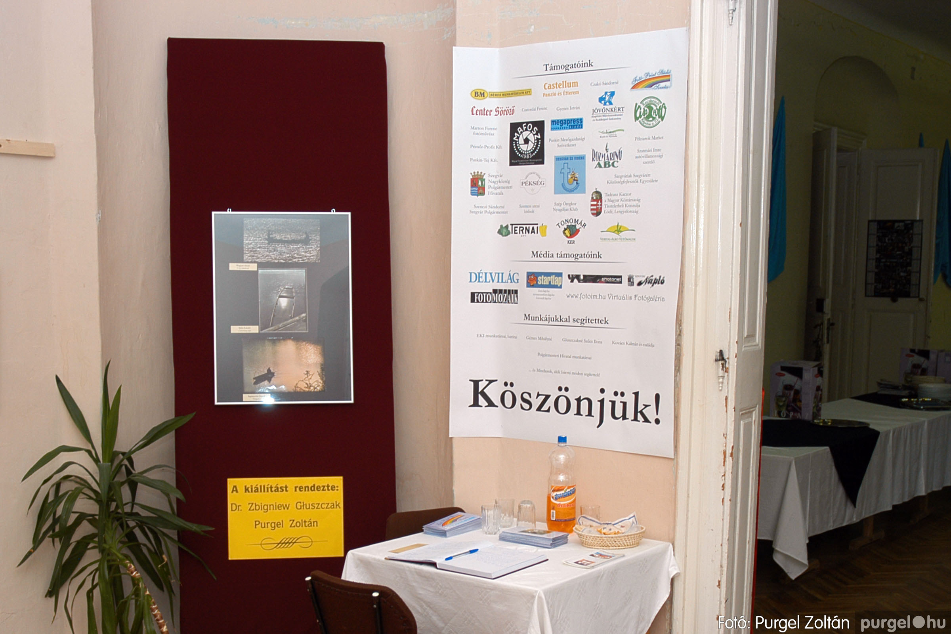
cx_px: 476
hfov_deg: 53.1
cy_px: 317
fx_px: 951
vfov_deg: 36.9
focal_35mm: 36
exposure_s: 1/160
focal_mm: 24
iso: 200
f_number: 3.8
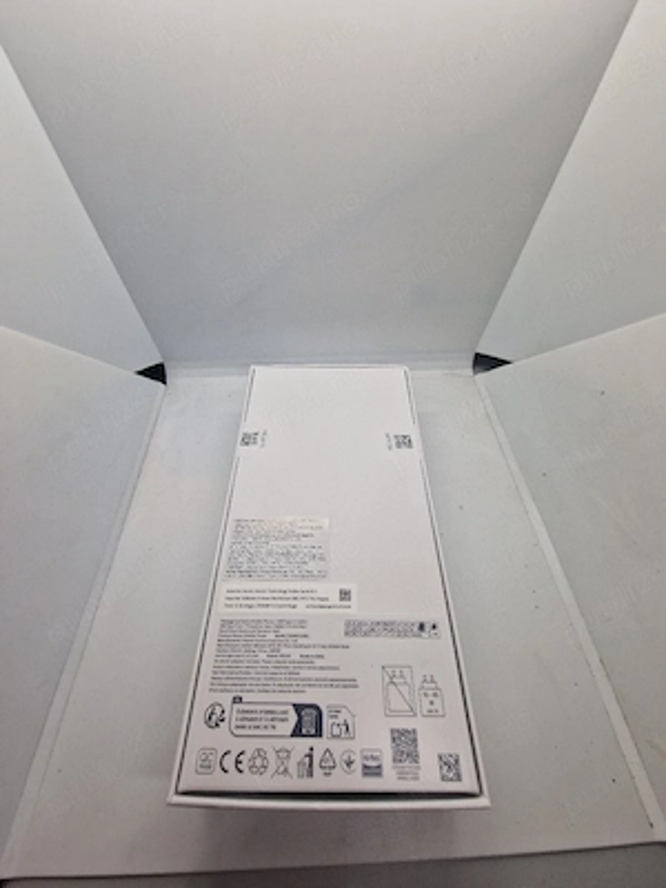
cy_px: 444
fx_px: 333
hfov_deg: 89.9
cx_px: 333
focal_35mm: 13
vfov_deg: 106.2
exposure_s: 1/238
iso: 50
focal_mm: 2.2
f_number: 2.2
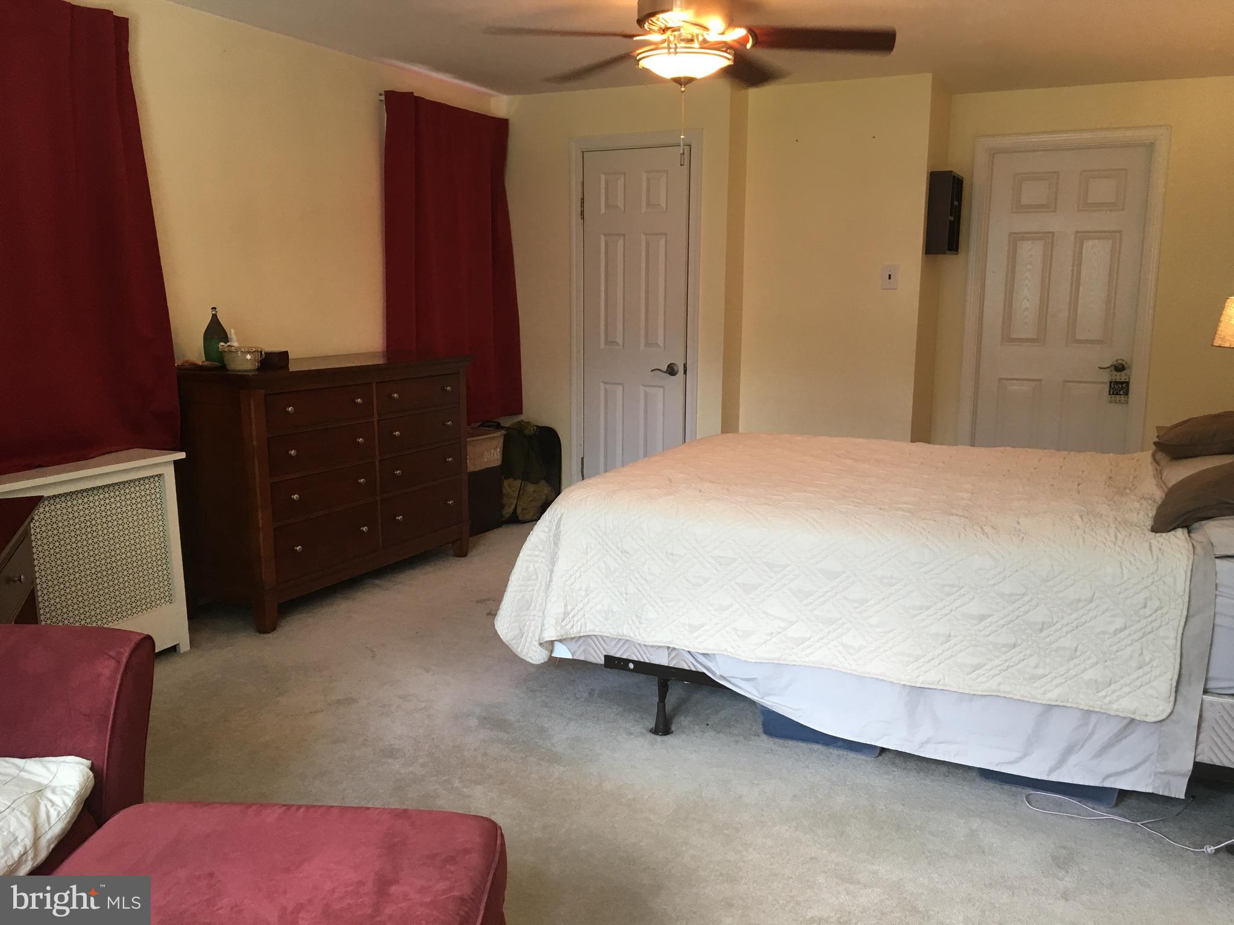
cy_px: 462
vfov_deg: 48.2
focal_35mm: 29
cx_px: 617
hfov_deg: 61.7
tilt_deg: -8.2
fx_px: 1034
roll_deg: -0.7
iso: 80
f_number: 2.2
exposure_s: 1/30
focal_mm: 4.15
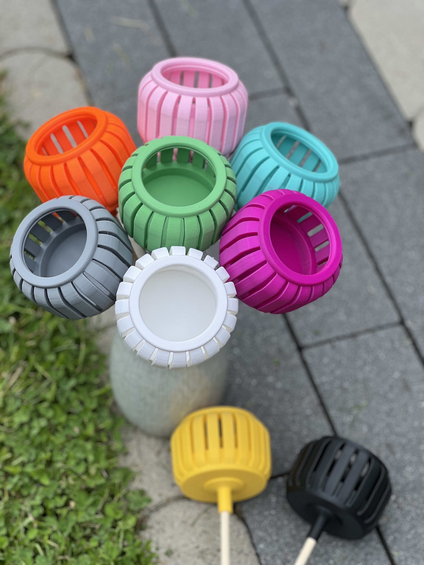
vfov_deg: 25.3
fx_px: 1258
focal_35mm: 77
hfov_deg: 19.1
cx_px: 212
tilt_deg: -51.0
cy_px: 282
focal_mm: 9
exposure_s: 1/247
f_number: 2.8
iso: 25
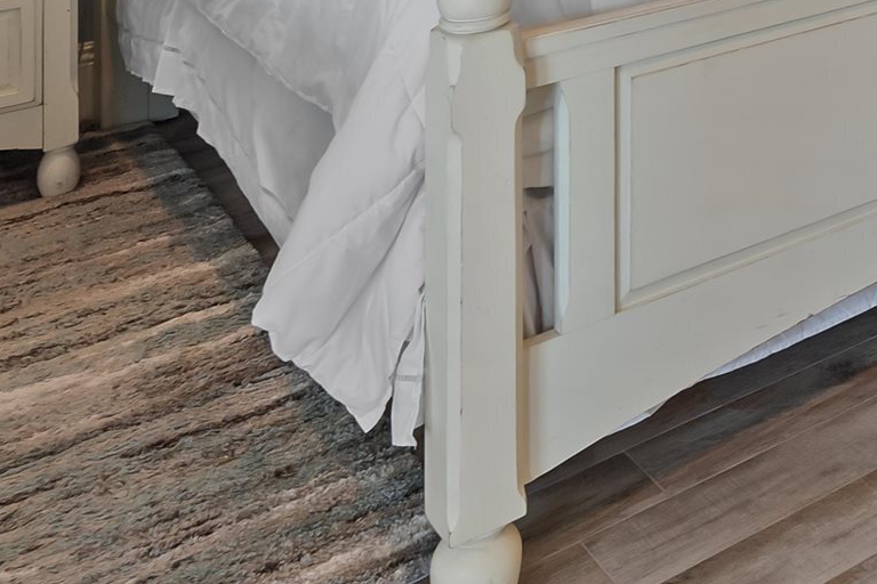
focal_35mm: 56
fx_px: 1364
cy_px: -389
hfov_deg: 28.6
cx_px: 1161
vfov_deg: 19.6
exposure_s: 1/8
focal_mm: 14
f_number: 8
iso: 400
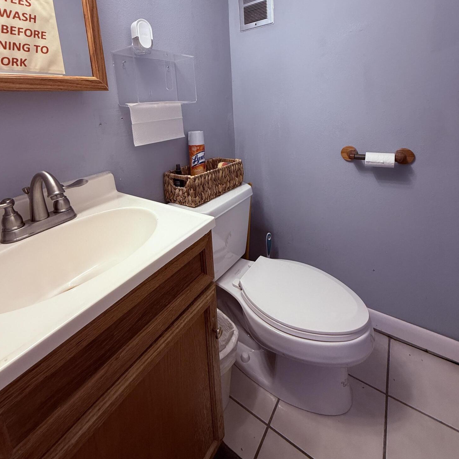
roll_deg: +2.2
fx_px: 255
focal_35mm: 17
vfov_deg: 81.1
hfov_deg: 84.0
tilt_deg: -10.8
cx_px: 224
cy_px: 153
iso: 160
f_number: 2.2
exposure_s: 1/120
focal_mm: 2.22
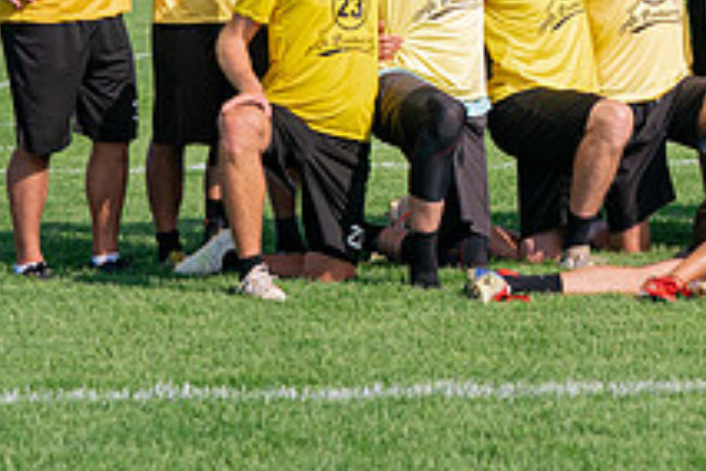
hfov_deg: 10.2
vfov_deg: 6.9
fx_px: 3902
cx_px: 842
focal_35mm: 199
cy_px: -65
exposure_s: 1/5000
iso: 640
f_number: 4
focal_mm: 73
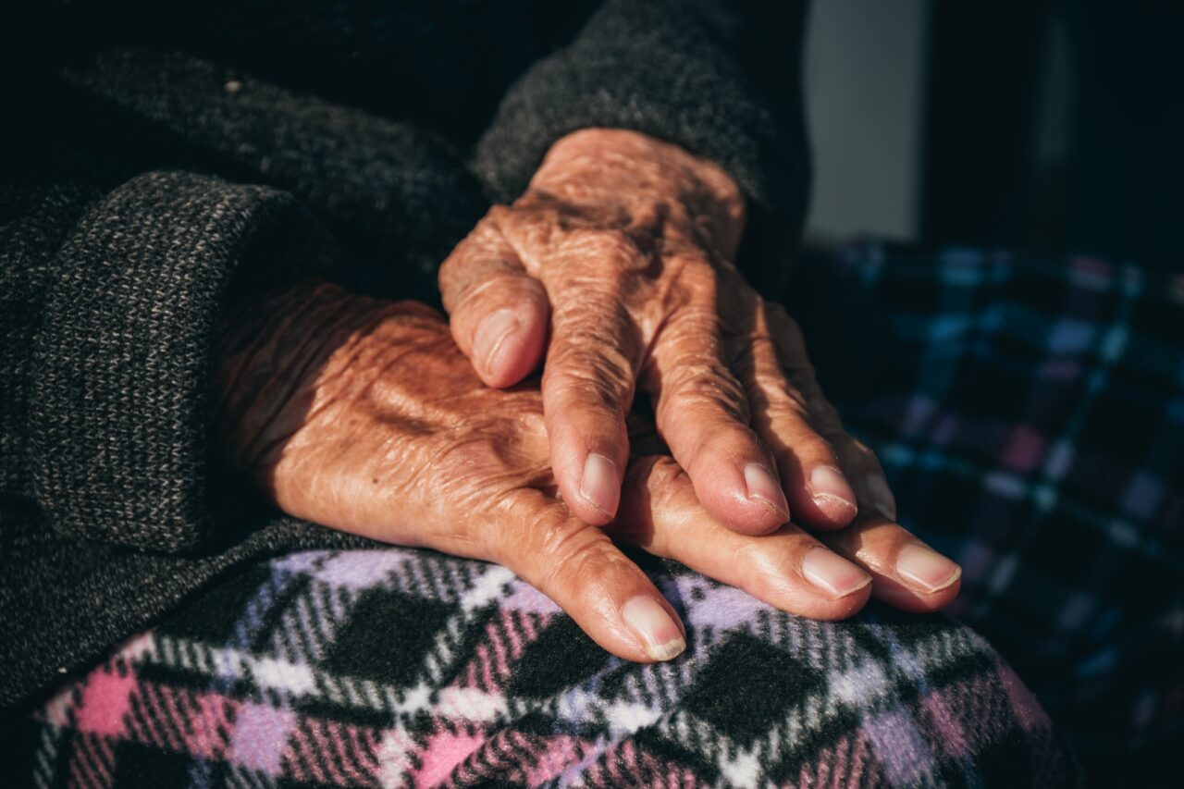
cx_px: 592
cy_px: 394
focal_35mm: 90
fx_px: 2959
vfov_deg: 15.2
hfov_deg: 22.6
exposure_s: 1/400
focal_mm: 60
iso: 100
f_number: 7.1
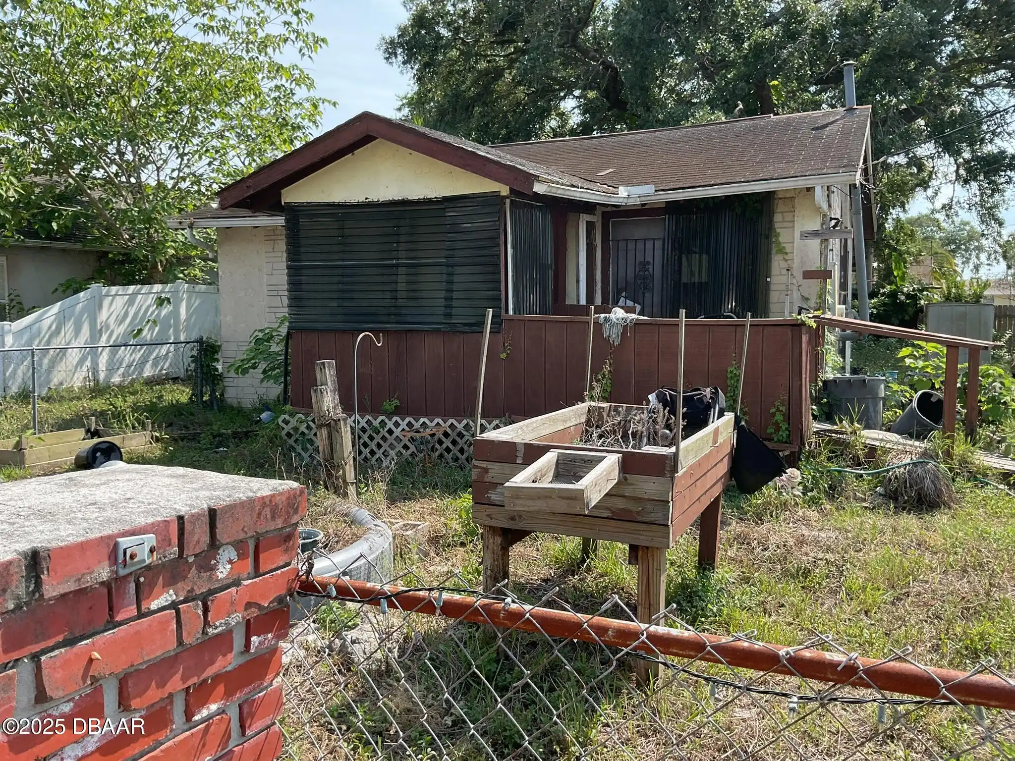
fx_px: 850
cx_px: 508
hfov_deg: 61.7
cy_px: 380
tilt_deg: -6.4
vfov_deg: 48.2
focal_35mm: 29
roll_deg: -1.0
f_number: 1.8
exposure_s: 1/674
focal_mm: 3
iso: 16
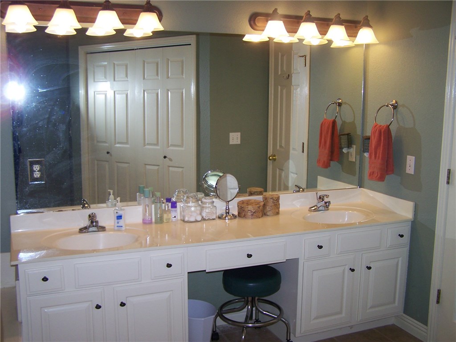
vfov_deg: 37.7
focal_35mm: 38
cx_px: 228
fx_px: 501
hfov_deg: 49.0
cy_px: 171
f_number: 2.8
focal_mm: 6.3
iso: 80
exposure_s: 1/60
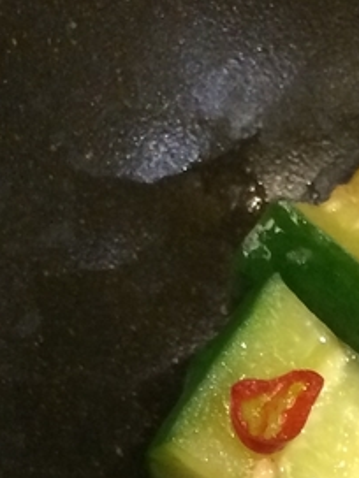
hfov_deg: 11.3
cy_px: 601
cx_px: 456
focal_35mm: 128
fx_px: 1770
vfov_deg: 14.8
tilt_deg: -73.0
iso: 250
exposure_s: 1/17
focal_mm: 4.15
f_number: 2.2
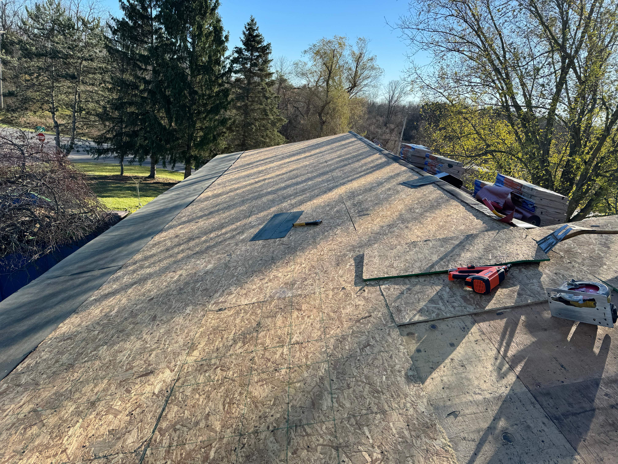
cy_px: 232
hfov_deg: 71.6
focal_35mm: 24
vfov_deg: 56.8
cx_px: 309
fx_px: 428
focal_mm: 6.86
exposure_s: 1/1560
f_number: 1.78
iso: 80
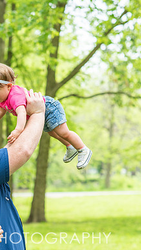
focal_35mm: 137
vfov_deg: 15.7
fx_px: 909
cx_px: 24
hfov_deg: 8.8
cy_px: 125
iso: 320
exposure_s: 1/1000
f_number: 3.5
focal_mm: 85
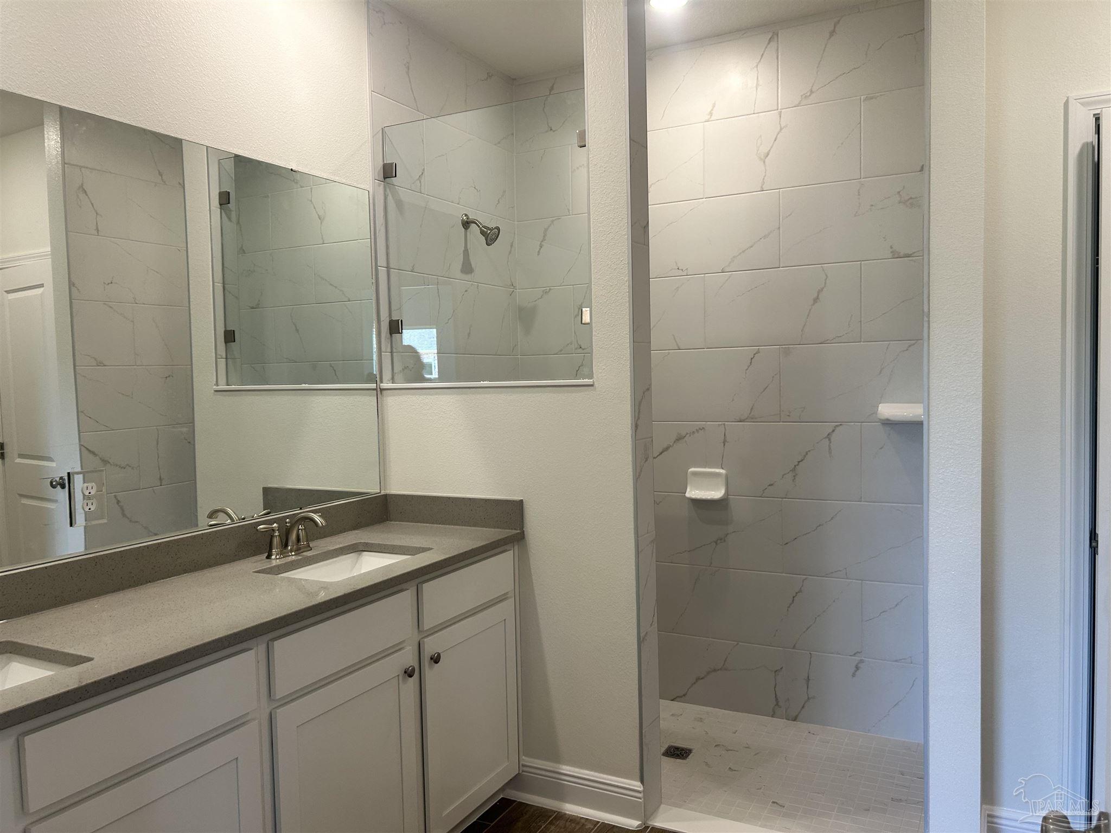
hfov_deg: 67.3
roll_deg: +1.7
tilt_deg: -3.3
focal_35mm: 26
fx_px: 834
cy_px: 416
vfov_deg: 53.1
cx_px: 556
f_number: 1.5
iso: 80
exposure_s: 1/120
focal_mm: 5.7
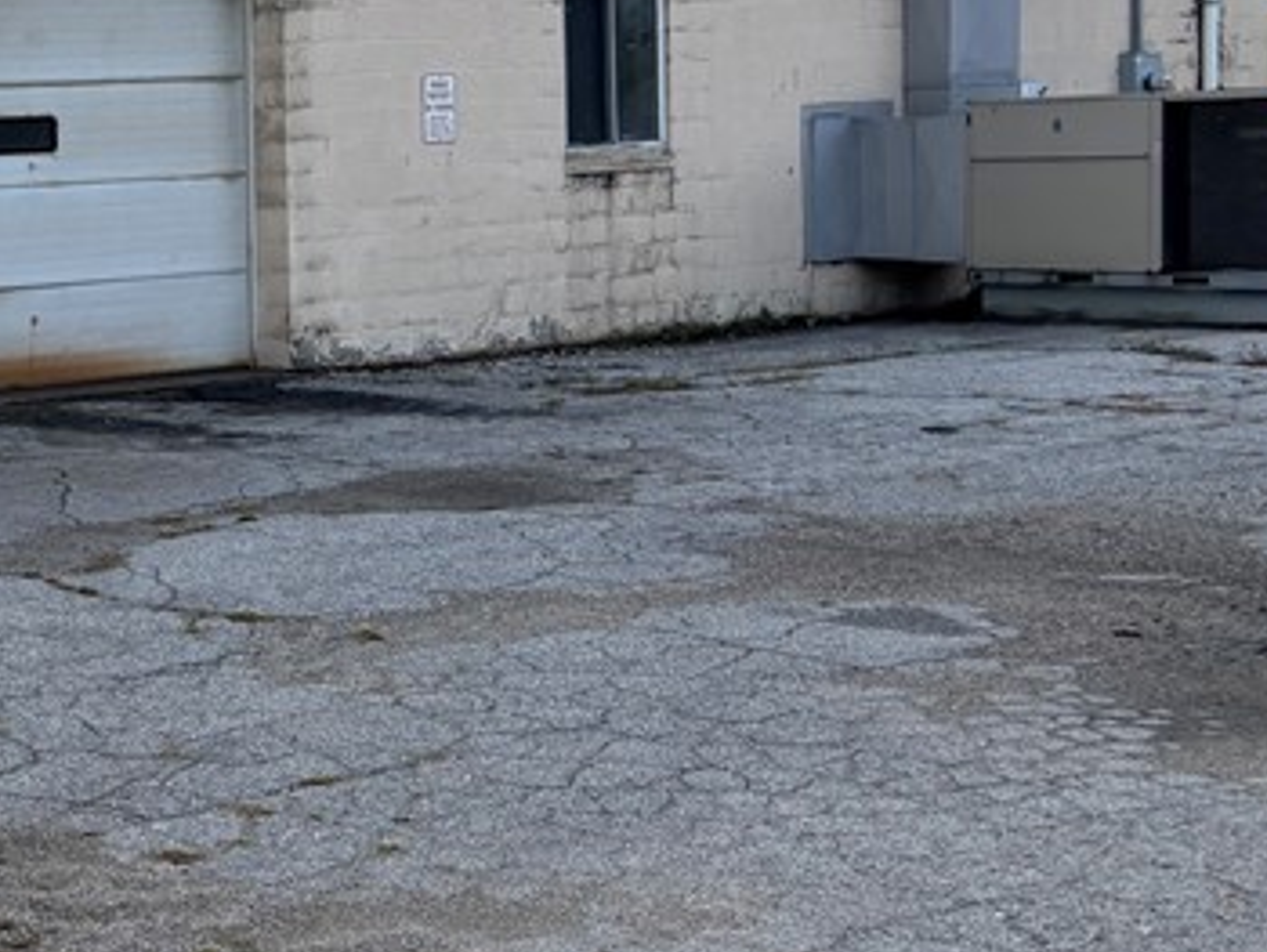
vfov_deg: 19.3
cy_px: 311
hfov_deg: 22.9
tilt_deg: -2.6
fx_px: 2784
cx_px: -362
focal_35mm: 76
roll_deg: +2.4
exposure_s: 1/1477
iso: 50
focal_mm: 5.96
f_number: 1.6
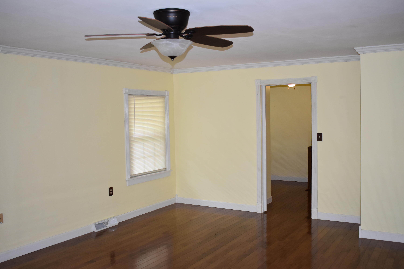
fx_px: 404
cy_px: 134
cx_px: 202
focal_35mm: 36
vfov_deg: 36.9
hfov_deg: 53.1
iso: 800
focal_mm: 24
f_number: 4.5
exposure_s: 1/80
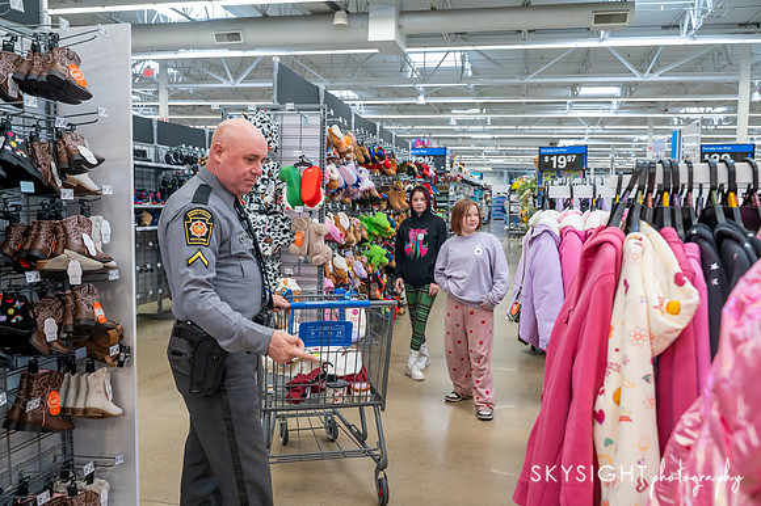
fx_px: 610
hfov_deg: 63.9
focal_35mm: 29
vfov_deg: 45.1
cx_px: 385
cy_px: 253
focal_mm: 28
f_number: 4.5
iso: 3200
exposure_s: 1/320
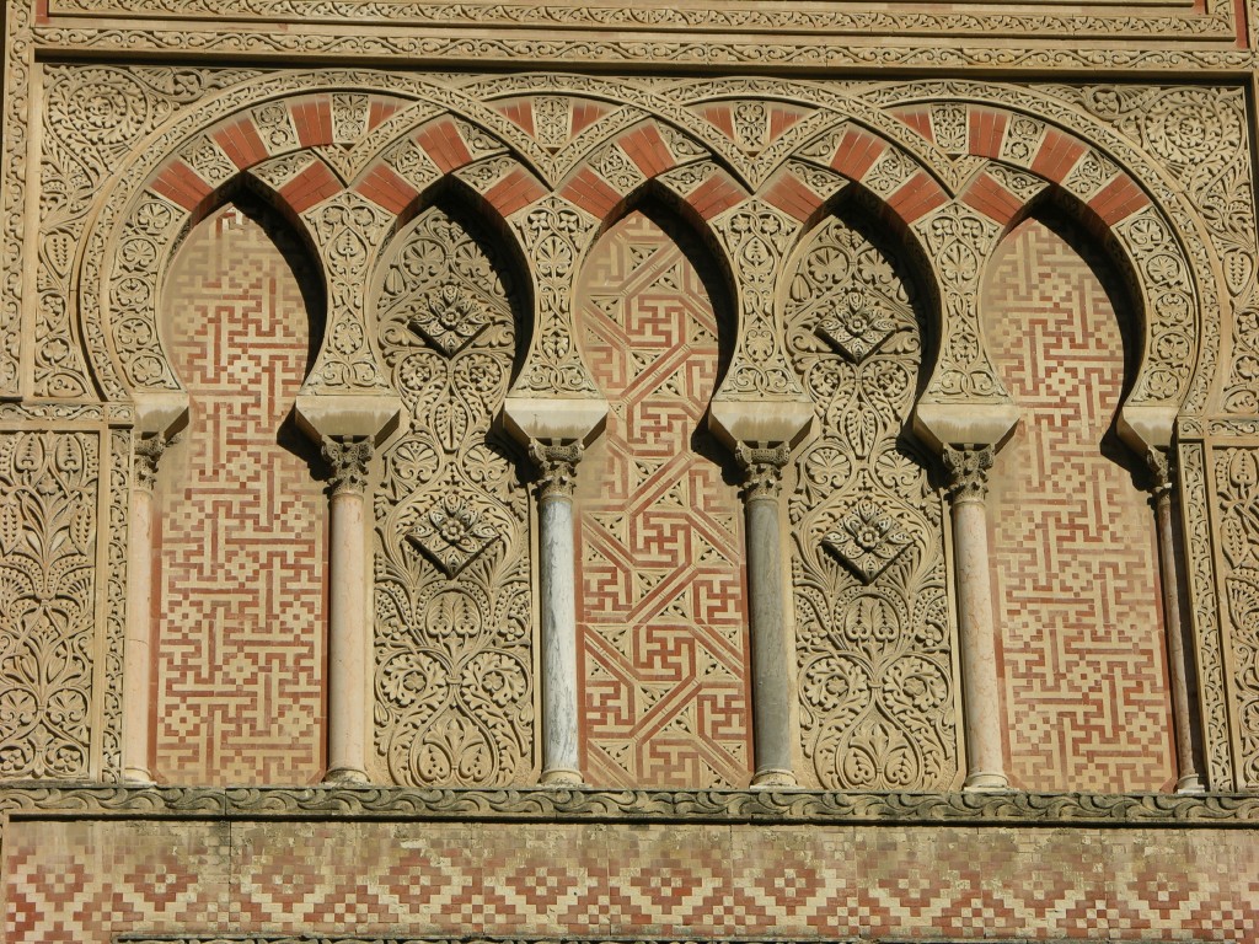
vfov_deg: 10.6
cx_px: 630
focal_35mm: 140
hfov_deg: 14.1
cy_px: 472
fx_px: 5092
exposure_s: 1/434
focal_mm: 34.7
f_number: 6.1
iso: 50
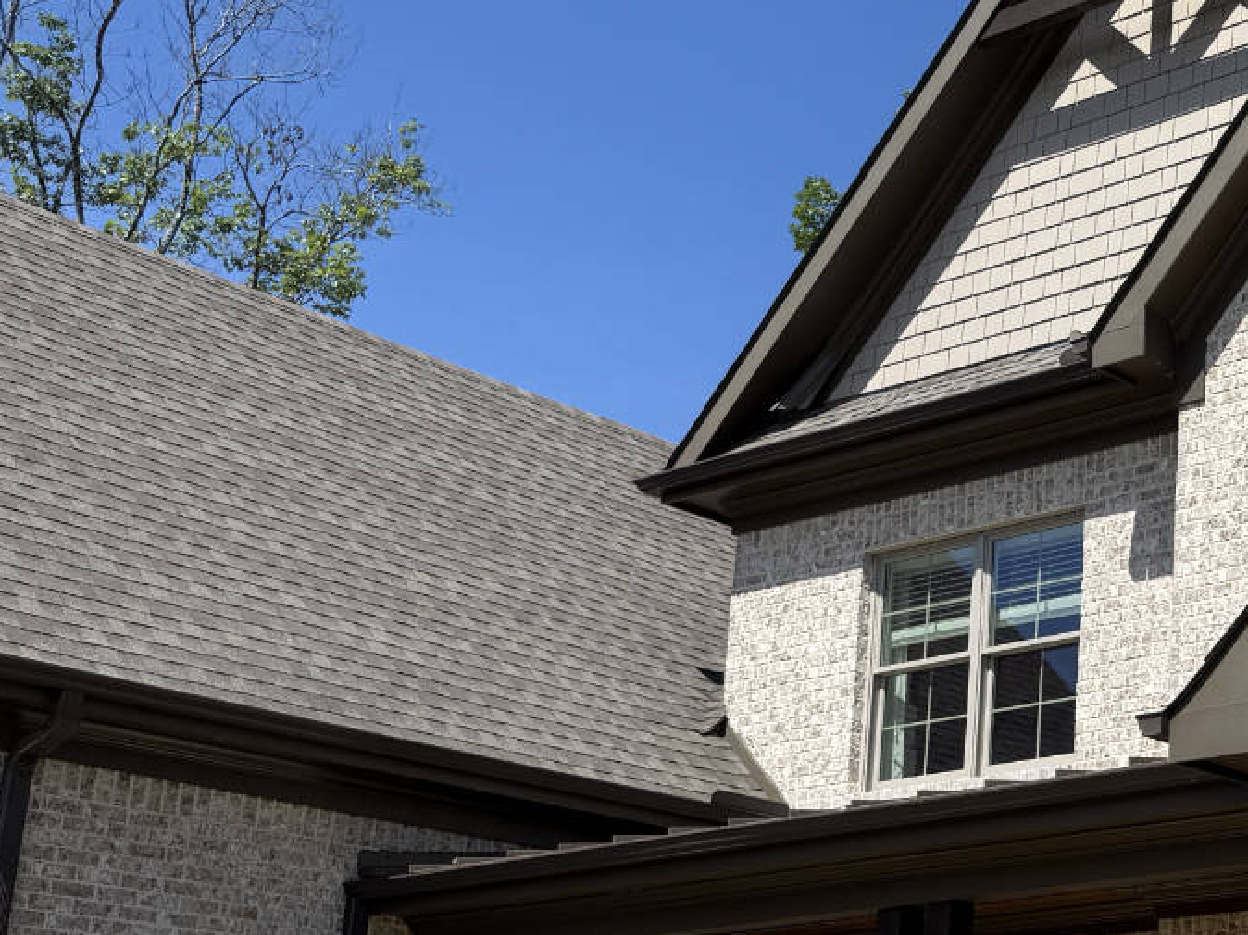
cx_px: 1487
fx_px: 2198
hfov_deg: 27.9
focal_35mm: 61
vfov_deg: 23.6
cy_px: 754
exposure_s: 1/4673
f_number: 1.8
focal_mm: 6.8
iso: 80
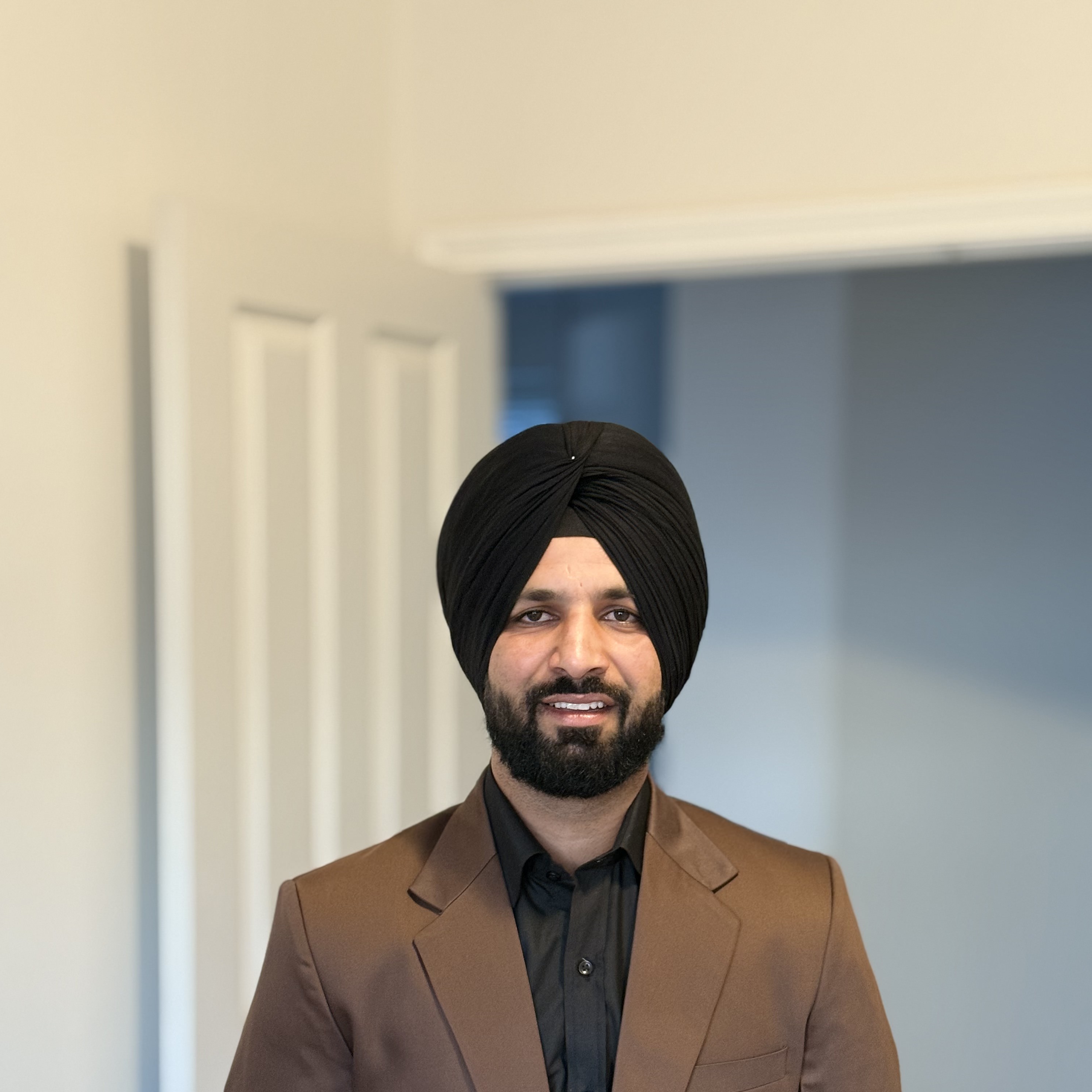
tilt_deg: -4.0
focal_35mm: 57
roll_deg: -0.8
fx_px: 2034
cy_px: 732
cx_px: 548
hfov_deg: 30.0
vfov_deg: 29.8
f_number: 1.78
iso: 250
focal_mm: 6.76
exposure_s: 1/40
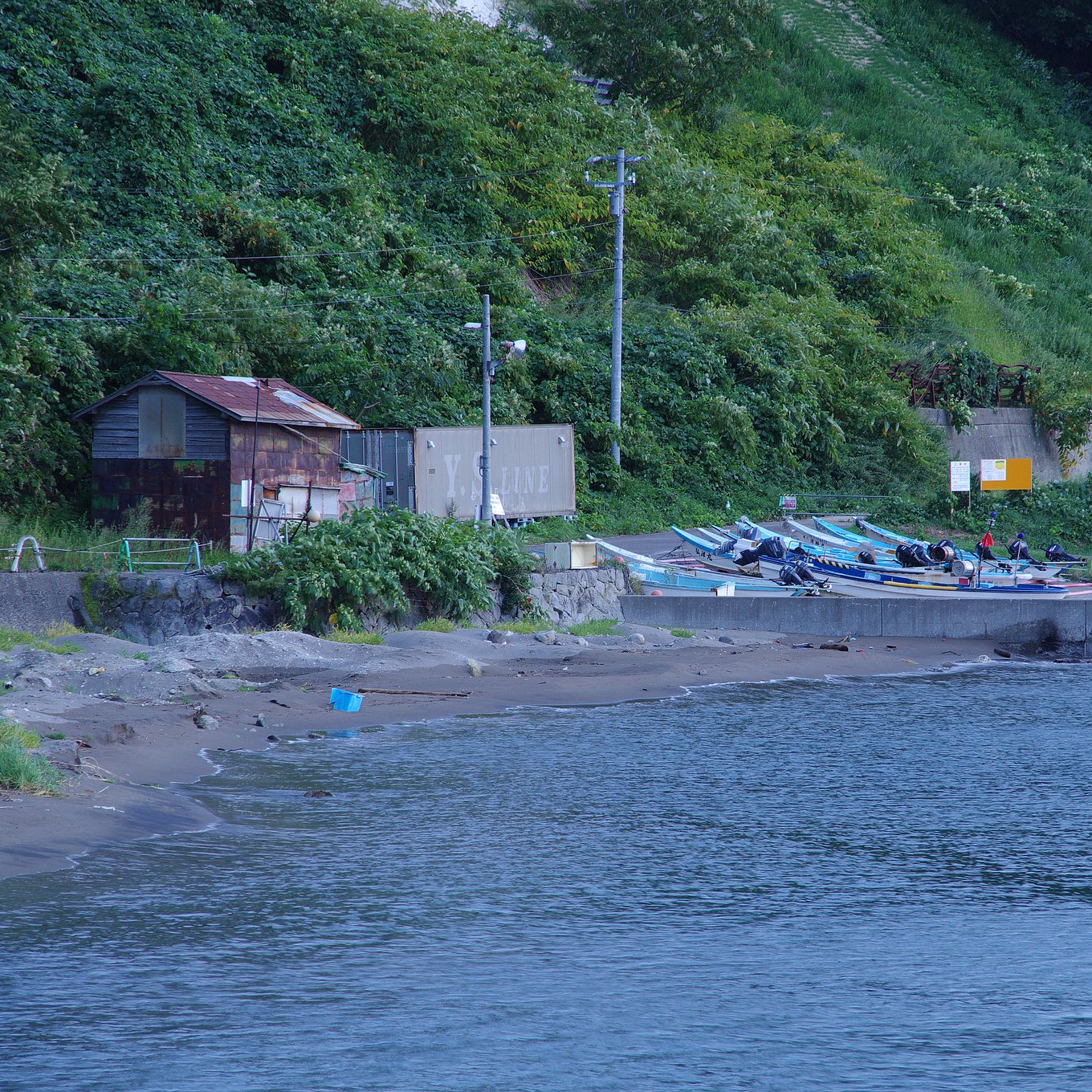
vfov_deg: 7.9
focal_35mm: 221
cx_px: 677
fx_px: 7875
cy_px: 546
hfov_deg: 7.9
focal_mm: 115
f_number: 8
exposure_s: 1/4
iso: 400
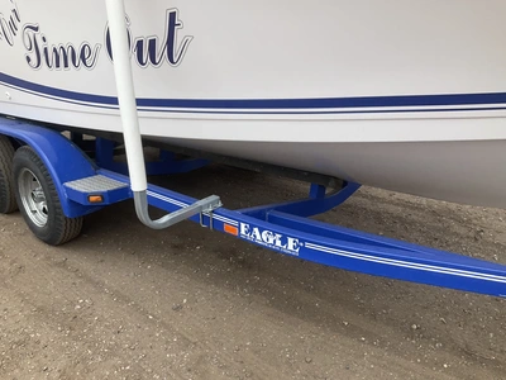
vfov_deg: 48.2
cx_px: 253
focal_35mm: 29
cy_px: 190
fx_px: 424
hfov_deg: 61.7
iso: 25
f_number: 1.8
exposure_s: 1/406
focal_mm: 3
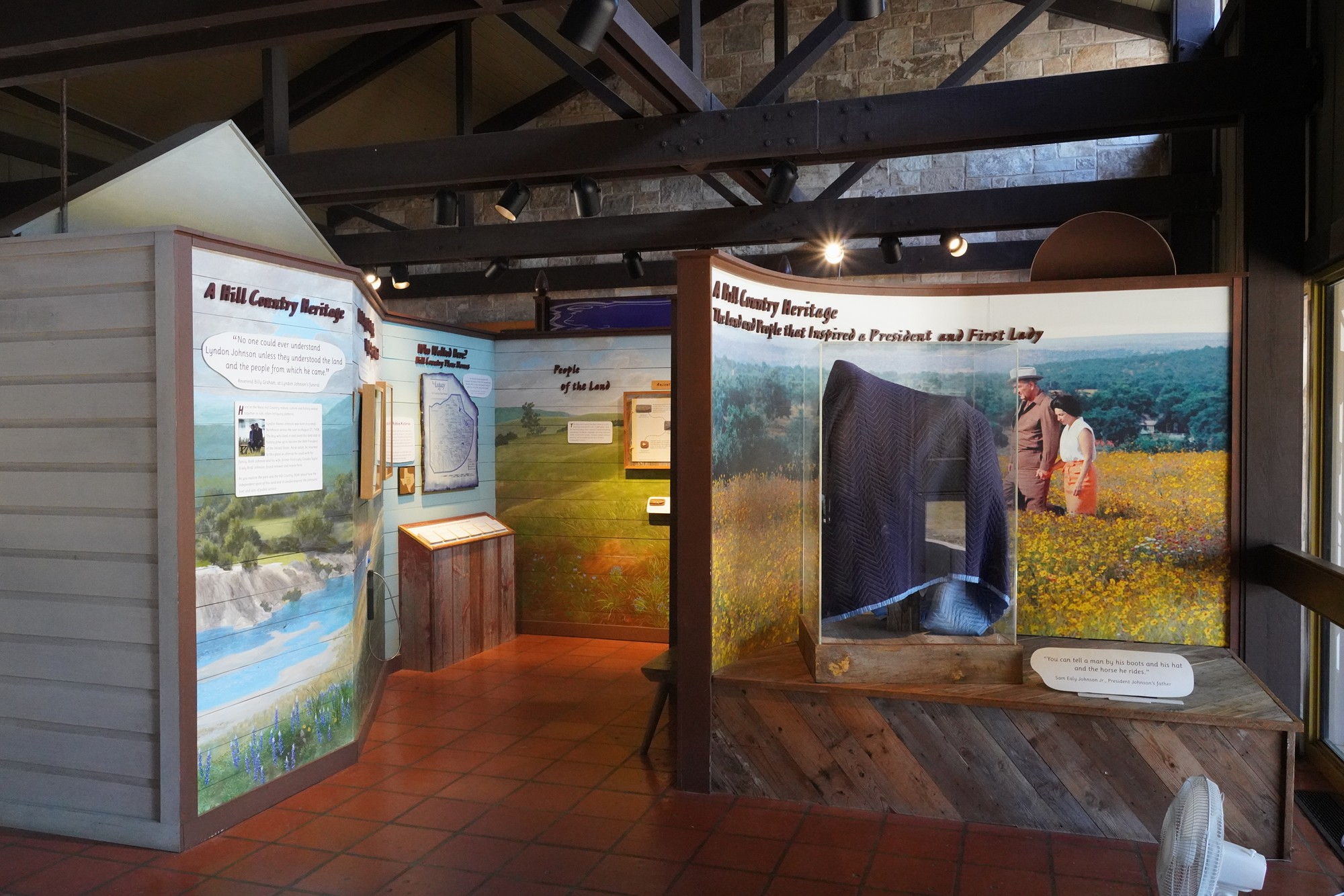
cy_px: 448
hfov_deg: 65.5
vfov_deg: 46.4
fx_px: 1045
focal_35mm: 28
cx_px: 672
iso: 10000
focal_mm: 28
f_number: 13
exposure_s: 1/100
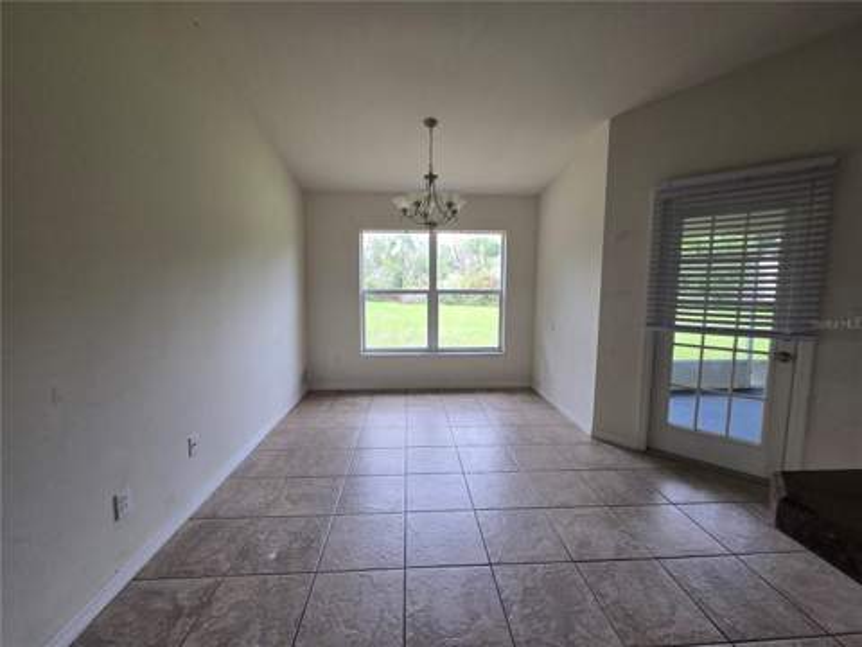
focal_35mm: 13
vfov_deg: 89.9
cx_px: 431
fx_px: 324
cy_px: 324
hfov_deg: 106.2
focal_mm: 2.2
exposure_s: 1/120
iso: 64
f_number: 2.2
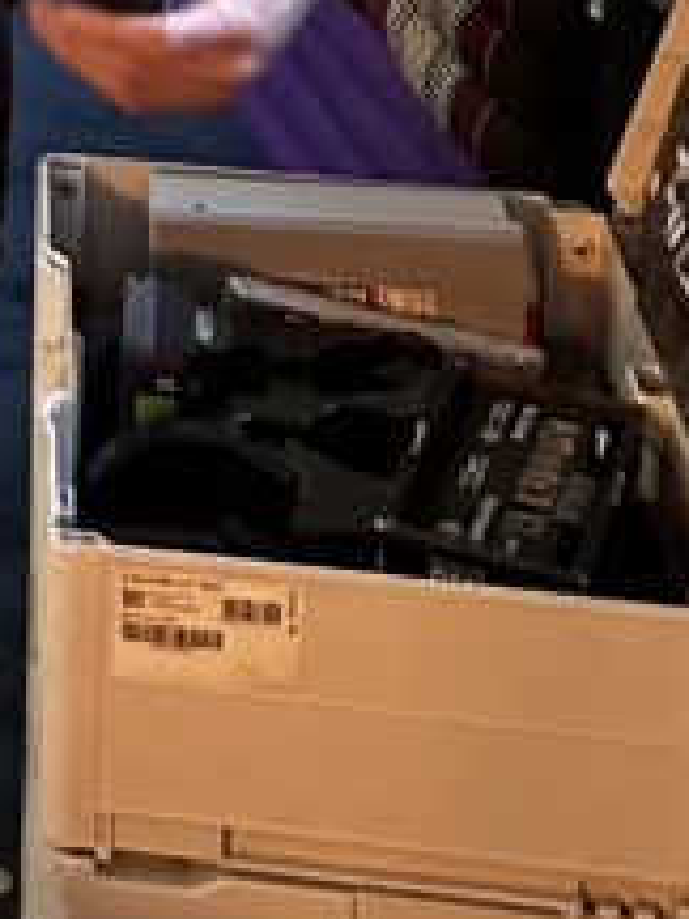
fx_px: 3025
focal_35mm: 114
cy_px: -719
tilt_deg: -6.7
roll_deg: -0.3
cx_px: -702
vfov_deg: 15.1
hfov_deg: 11.6
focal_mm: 6.86
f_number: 1.78
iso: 640
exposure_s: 1/60
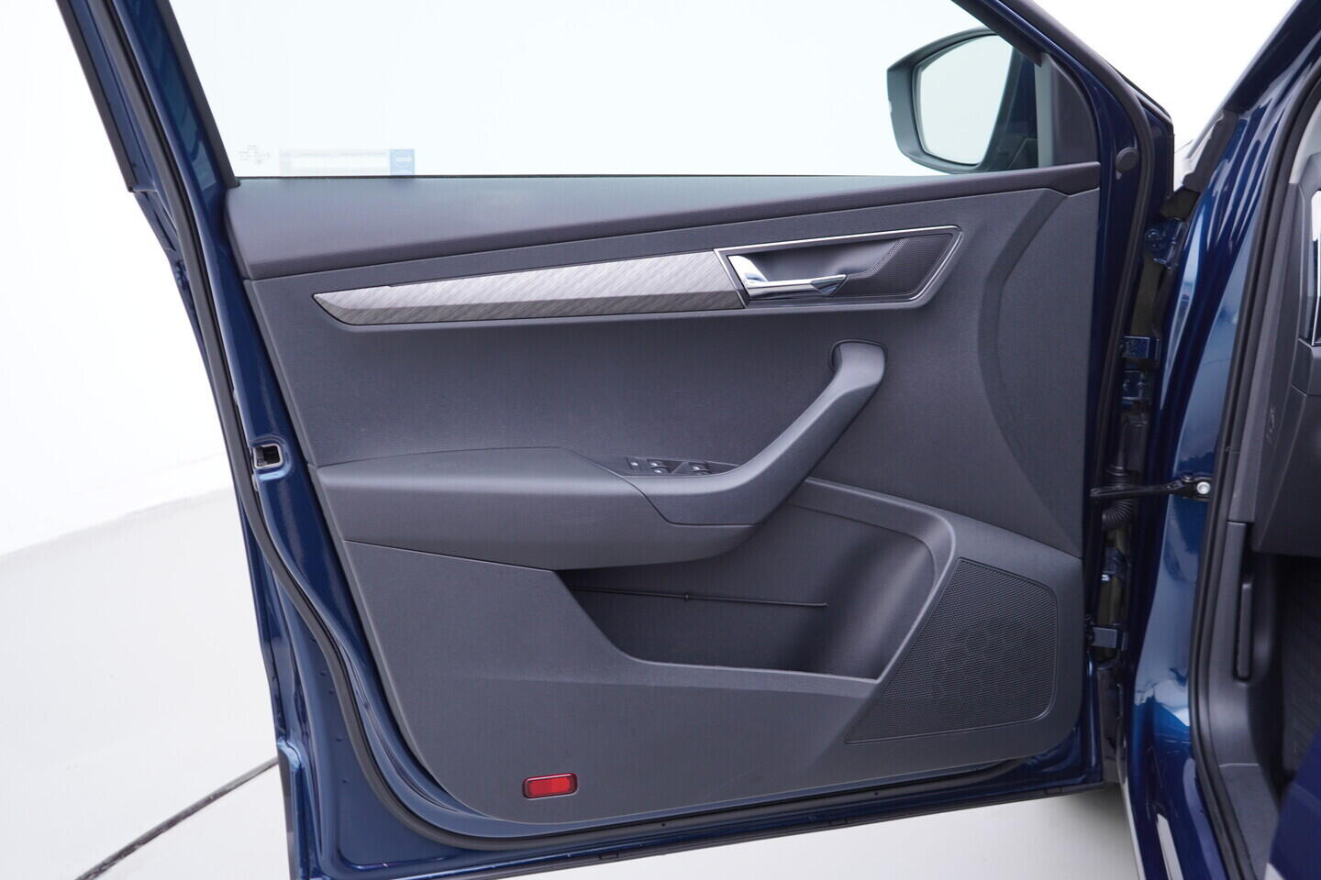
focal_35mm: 36
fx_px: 1321
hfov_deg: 53.1
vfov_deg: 36.9
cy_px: 440
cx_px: 660
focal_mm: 24
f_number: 2.8
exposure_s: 1/40
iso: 125
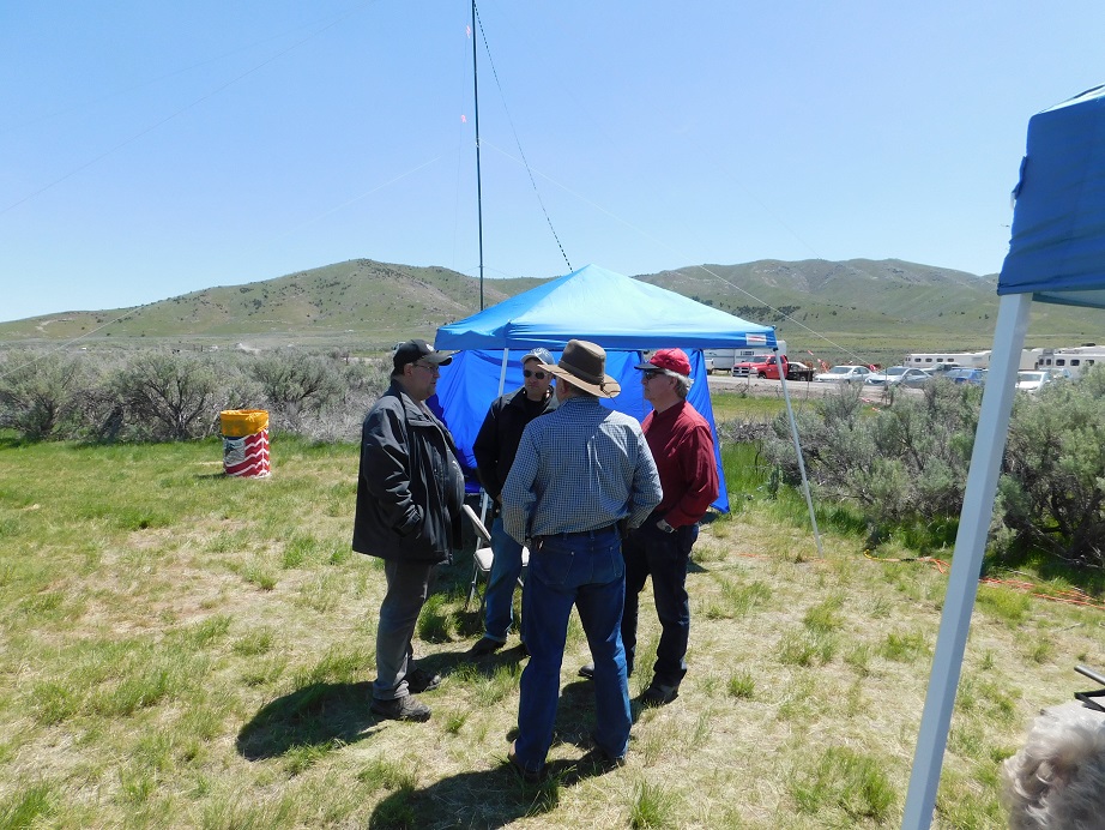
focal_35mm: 23
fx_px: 734
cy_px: 415
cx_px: 552
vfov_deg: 58.9
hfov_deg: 73.9
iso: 125
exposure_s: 1/1250
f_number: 3
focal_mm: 4
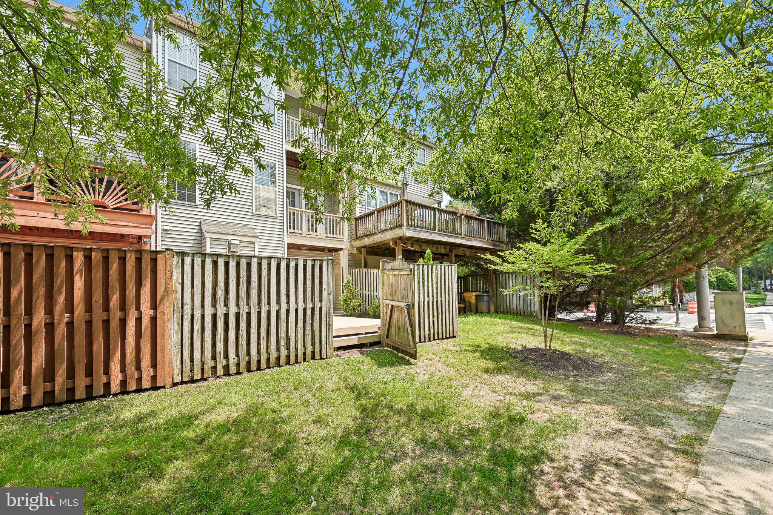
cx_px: 386
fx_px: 301
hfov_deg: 104.3
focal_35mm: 14
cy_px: 258
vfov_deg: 81.2
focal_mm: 14
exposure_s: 1/125
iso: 100
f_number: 8
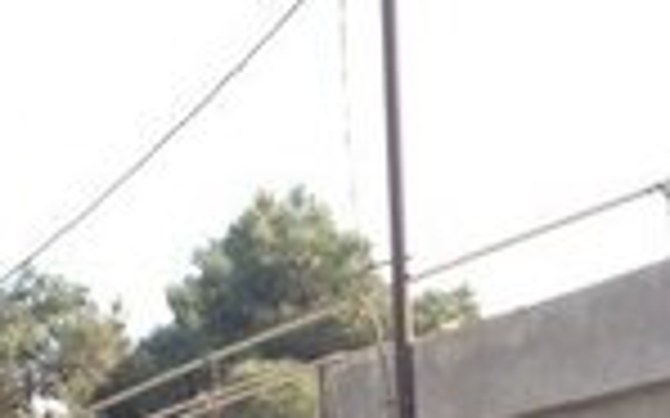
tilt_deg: -7.7
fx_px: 2993
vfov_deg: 7.4
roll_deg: +4.1
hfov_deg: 11.6
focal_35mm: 164
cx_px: 1295
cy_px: 1076
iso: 50
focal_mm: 4.28
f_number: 2.4
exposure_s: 1/336
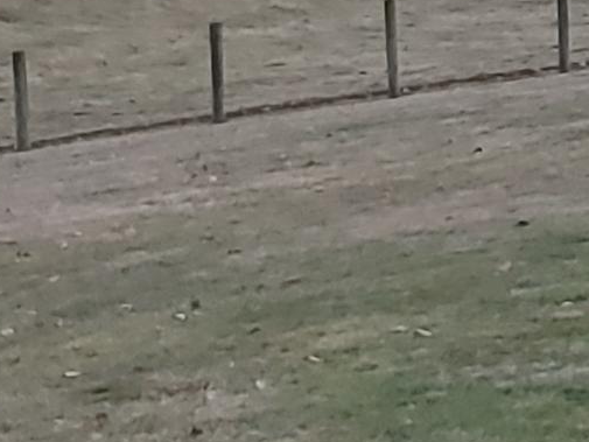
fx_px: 3591
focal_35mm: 211
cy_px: -279
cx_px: 693
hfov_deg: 9.3
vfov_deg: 6.9
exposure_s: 1/40
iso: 100
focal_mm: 4.23
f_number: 1.5
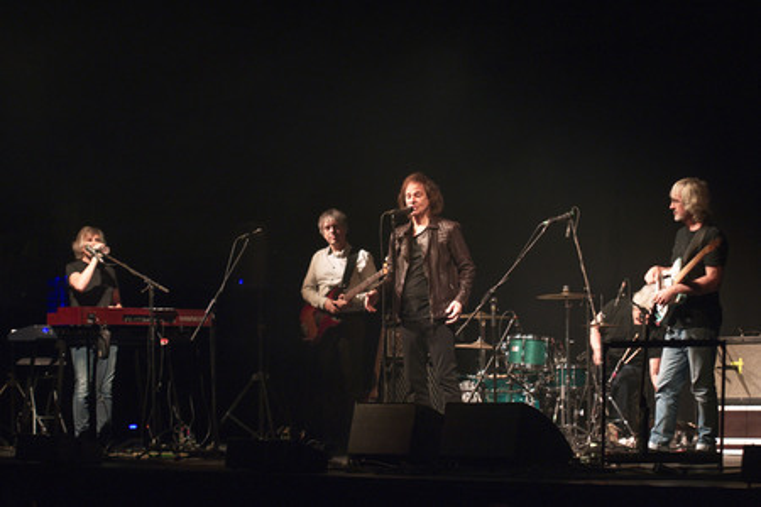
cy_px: 254
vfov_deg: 19.5
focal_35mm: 70
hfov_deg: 28.8
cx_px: 380
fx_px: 1480
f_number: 2.8
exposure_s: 1/60
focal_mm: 70
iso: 1600
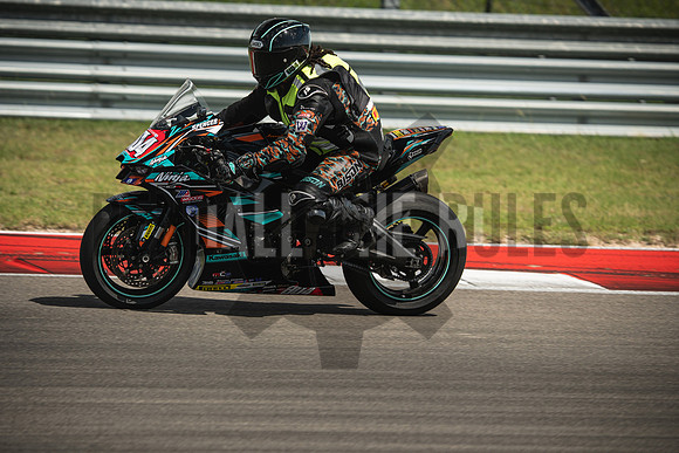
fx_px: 5659
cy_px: 226
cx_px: 340
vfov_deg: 4.6
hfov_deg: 6.9
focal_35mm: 300
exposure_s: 1/1600
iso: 160
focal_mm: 200
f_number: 2.8
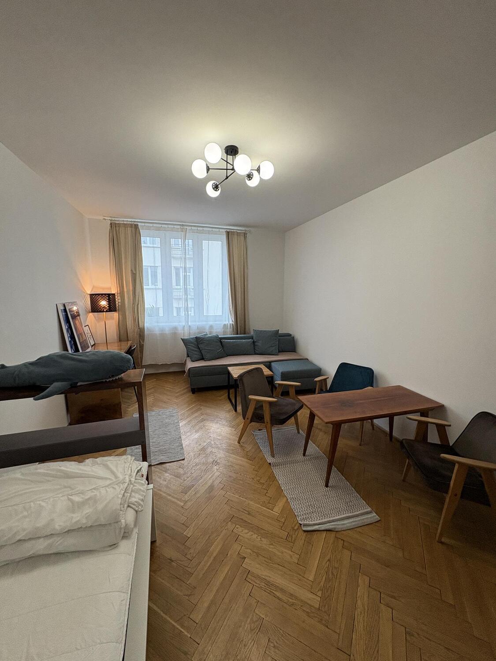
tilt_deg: -8.0
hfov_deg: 85.7
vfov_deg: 102.1
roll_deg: -0.2
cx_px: 248
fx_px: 267
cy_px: 330
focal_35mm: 14
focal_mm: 2.22
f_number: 2.2
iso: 200
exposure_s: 1/99
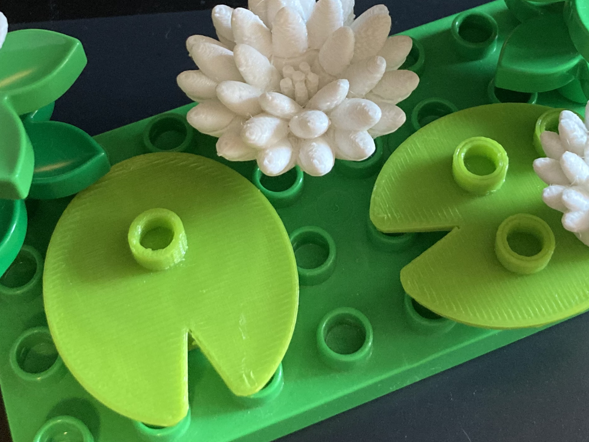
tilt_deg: -54.5
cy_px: 64
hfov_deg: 32.2
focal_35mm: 60
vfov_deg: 23.9
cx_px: 317
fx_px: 1021
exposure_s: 1/42
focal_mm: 3.99
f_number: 1.8
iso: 320
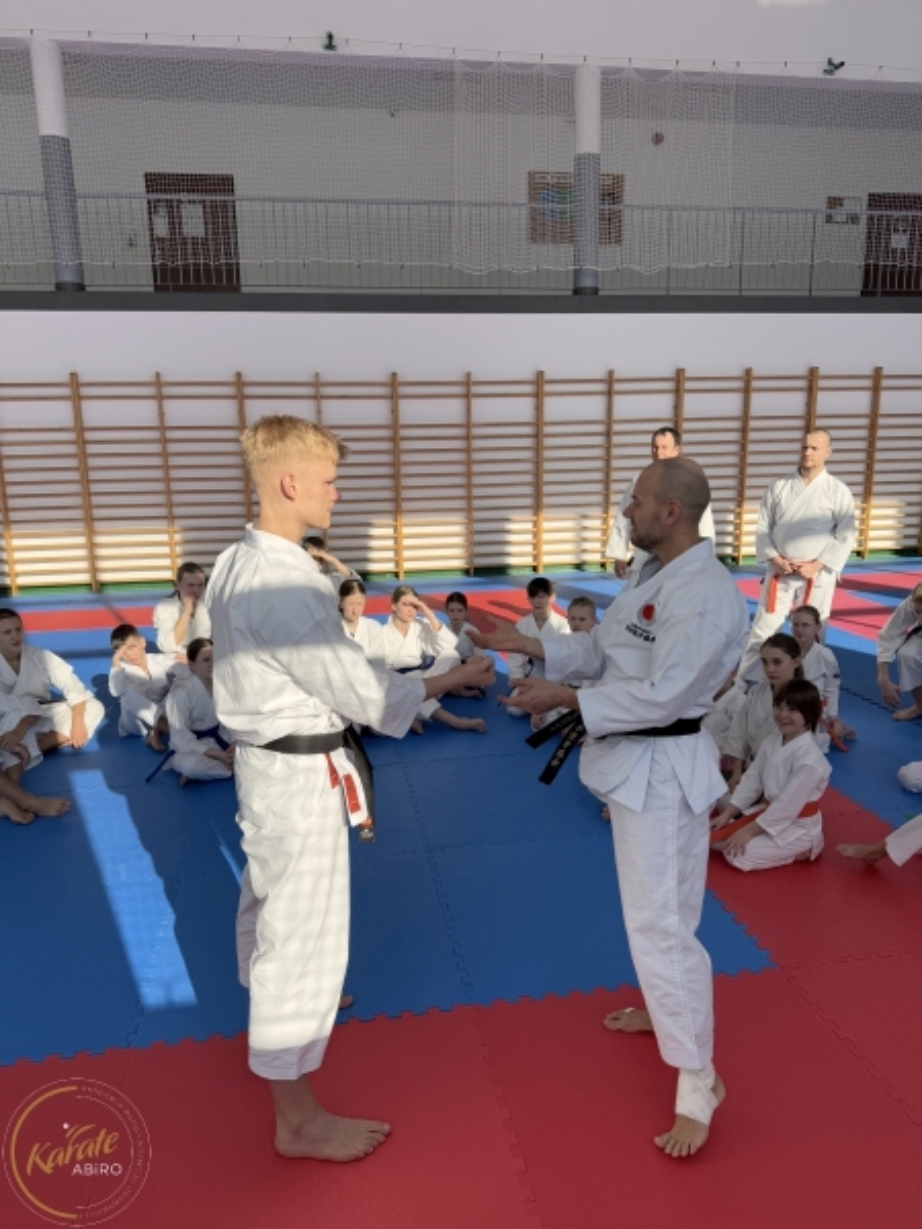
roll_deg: +0.8
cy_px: 614
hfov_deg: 56.8
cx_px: 461
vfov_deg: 71.6
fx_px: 852
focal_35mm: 24
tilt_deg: -11.8
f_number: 1.78
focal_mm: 6.76
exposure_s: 1/2415
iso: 80
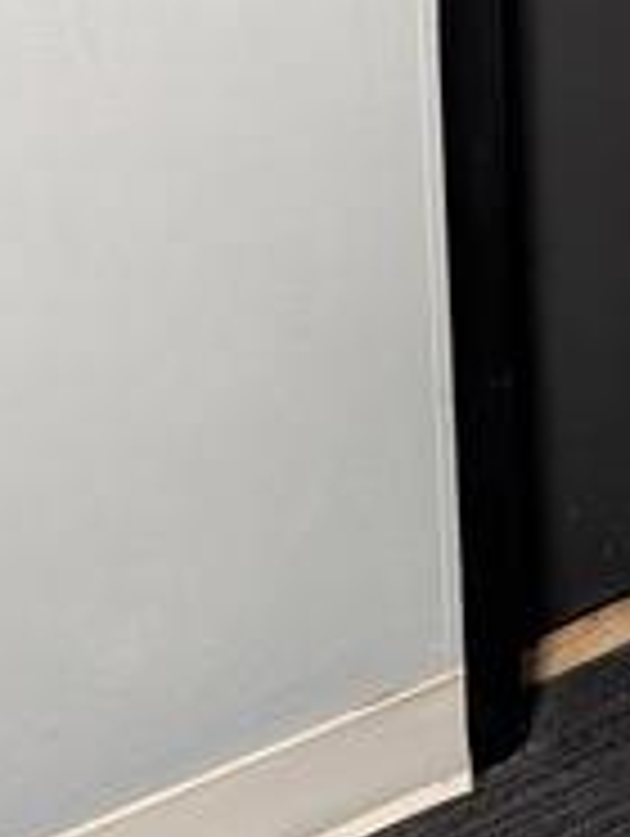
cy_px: -585
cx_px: 819
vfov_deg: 17.0
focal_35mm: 99
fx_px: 2397
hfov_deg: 14.4
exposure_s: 1/24
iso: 1389
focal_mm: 6.9
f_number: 1.68
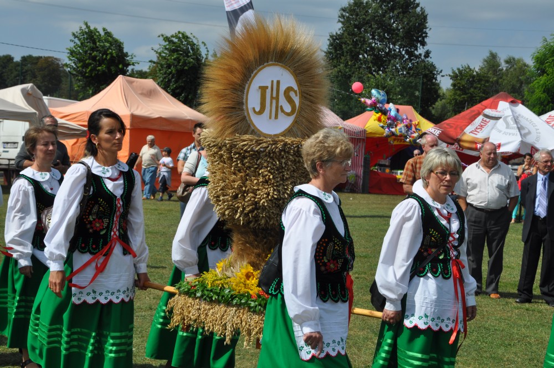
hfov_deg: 23.4
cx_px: 277
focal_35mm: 87
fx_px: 1337
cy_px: 184
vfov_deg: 15.7
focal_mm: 58
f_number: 11
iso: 200
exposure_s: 1/500
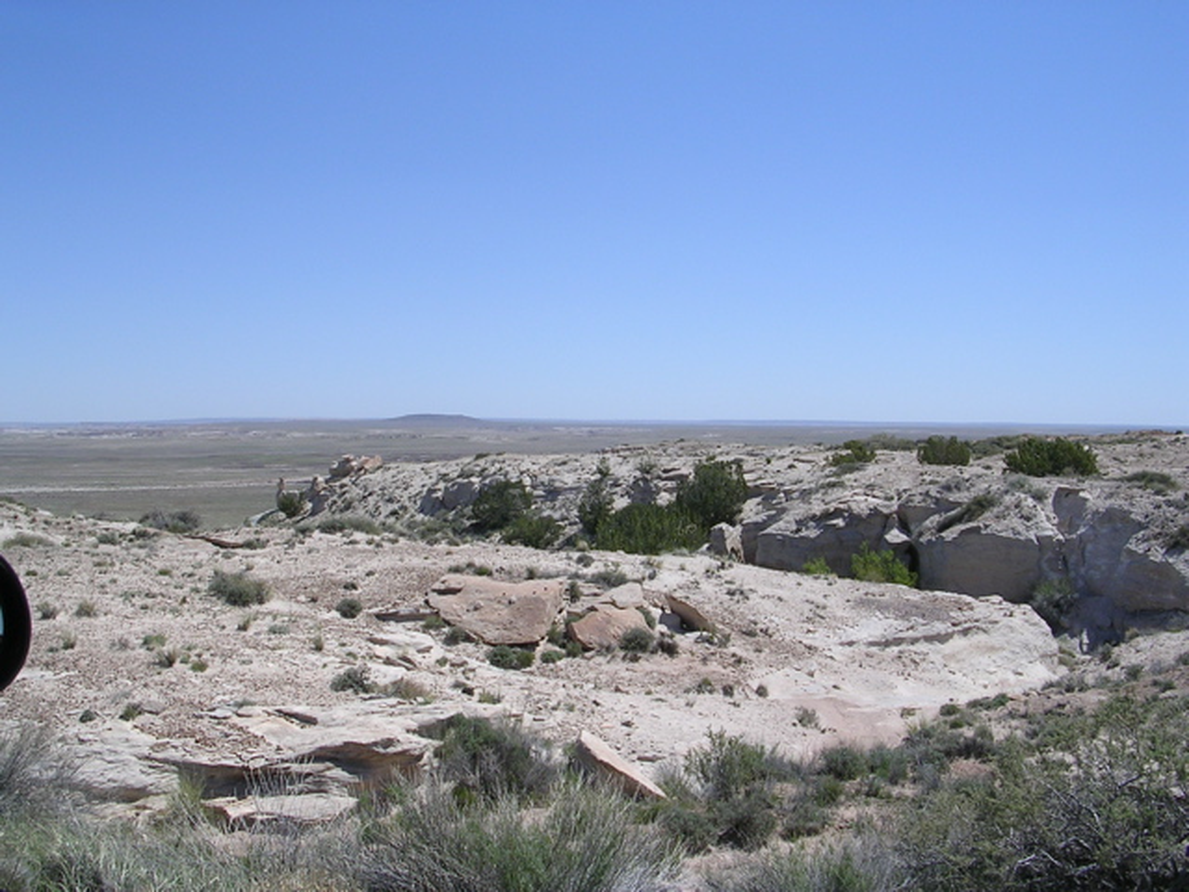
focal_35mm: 38
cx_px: 594
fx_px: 1305
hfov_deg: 49.0
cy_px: 446
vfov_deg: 37.7
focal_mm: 5.8
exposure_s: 1/420
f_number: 5.6
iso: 50
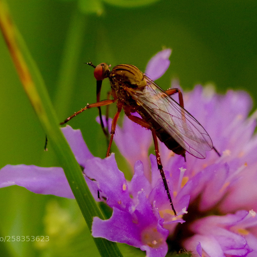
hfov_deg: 13.6
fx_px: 1075
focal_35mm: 128
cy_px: 129
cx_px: 116
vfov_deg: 13.6
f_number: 6.3
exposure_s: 1/1600
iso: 3200
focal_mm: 100
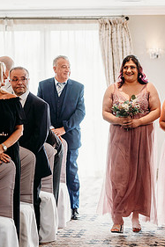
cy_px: 162
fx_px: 936
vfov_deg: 15.1
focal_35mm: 136
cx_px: 127
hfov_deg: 10.1
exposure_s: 1/500
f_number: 2
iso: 100
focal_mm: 85
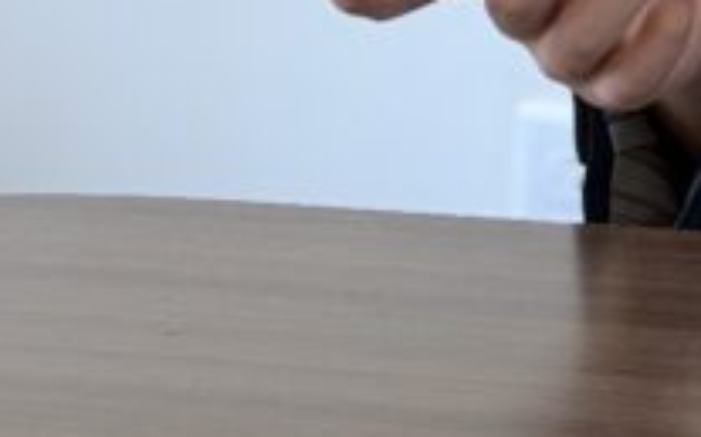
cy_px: -715
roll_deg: +0.4
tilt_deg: -2.2
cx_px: 1324
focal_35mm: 252
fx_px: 4810
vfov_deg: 5.0
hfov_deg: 8.0
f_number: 1.78
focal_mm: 6.76
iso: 80
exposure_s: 1/121
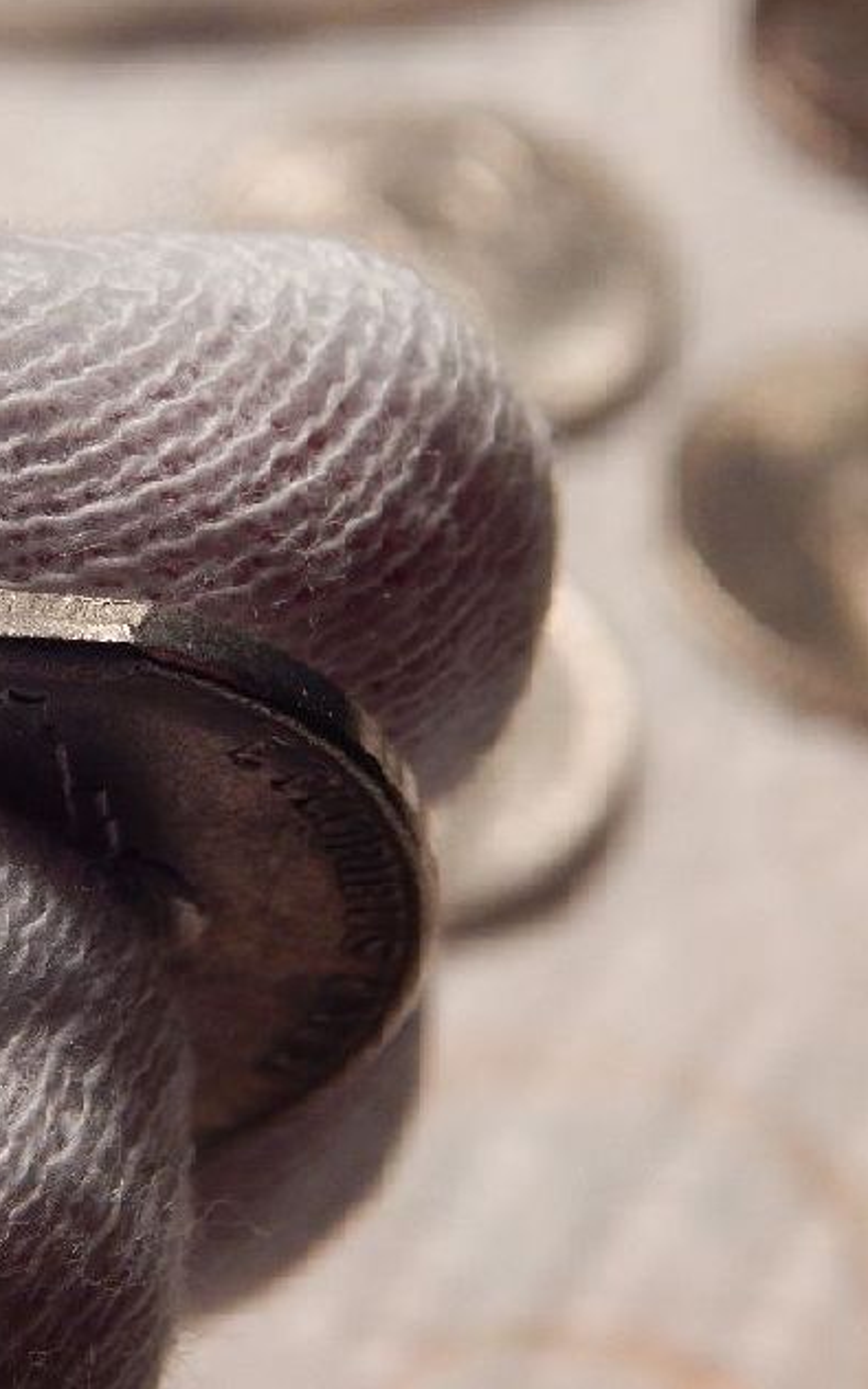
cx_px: 46
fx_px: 4050
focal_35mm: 107
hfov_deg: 12.1
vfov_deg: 19.5
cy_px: 690
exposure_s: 1/30
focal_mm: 13.5
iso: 280
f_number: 4.2
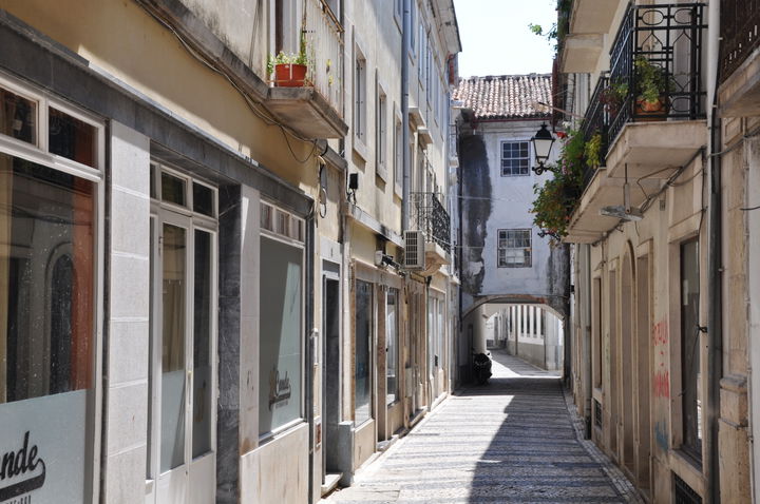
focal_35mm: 63
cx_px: 380
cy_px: 252
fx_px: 1328
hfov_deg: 31.9
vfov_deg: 21.5
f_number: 8
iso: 200
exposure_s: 1/250
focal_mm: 42
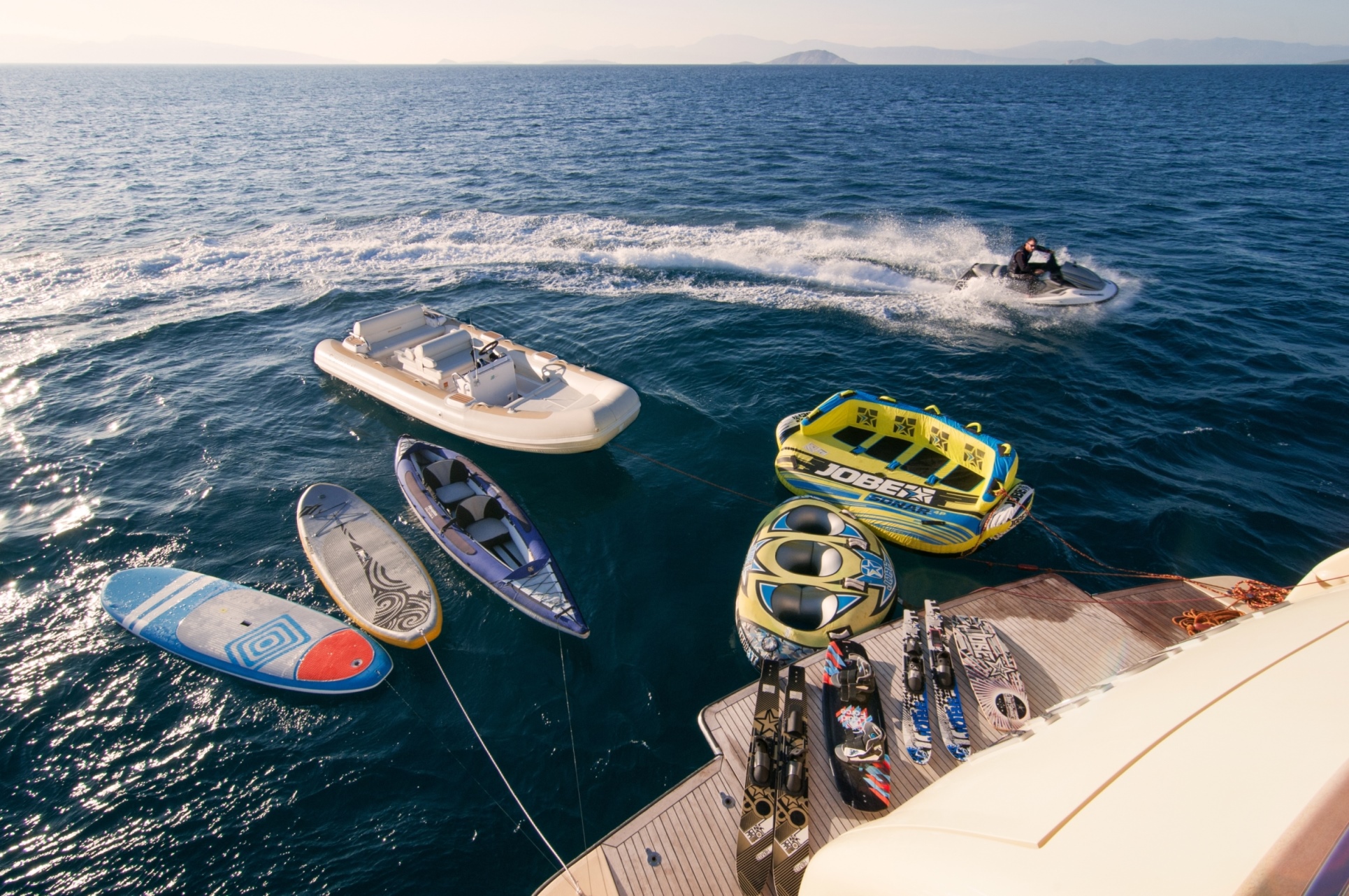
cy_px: 448
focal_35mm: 16
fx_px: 618
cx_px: 674
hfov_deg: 95.0
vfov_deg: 71.9
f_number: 11
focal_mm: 11
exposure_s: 1/200
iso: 200
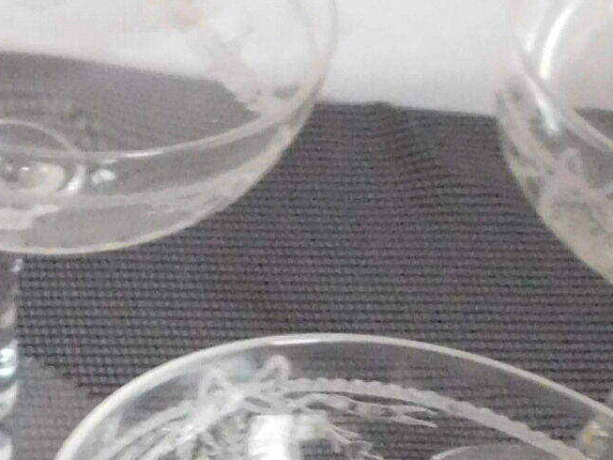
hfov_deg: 15.7
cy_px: 542
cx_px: -327
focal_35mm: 115
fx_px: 2037
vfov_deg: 12.6
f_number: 3
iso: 800
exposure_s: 1/5
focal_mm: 4
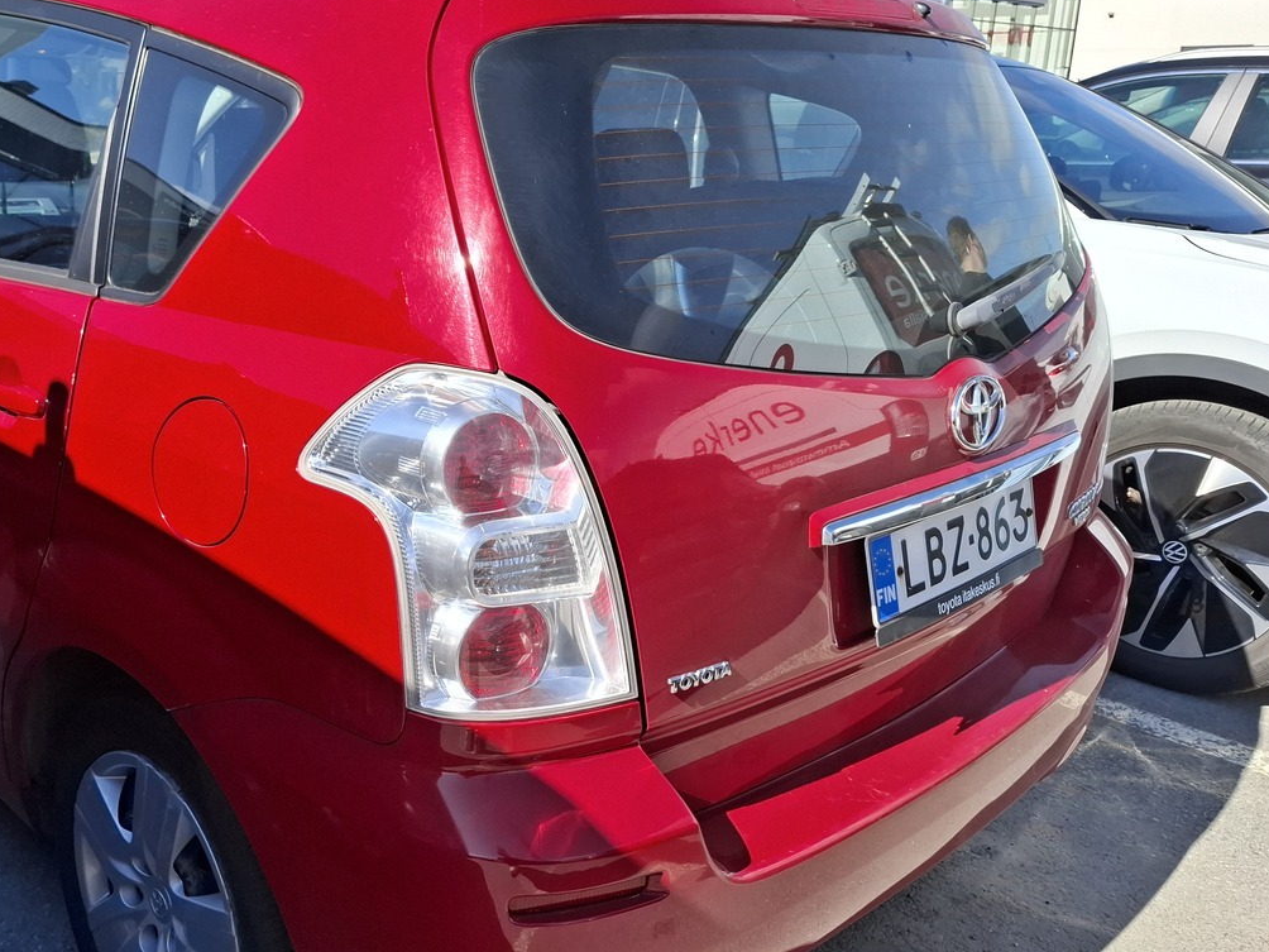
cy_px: 482
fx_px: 1210
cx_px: 417
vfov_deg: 42.9
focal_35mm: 33
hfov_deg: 54.2
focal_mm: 5.54
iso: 50
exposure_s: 1/1447
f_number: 1.8
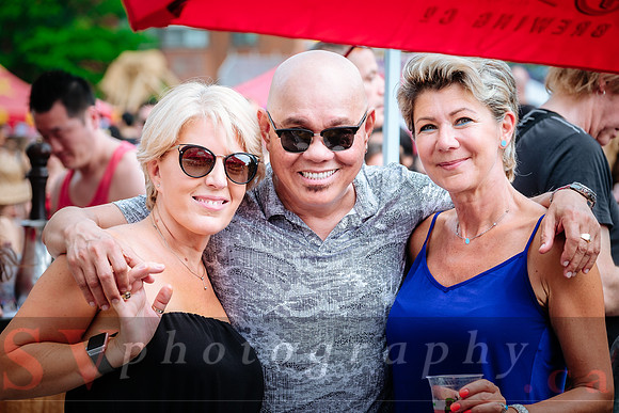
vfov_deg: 10.9
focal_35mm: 126
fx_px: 2167
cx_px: 310
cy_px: 206
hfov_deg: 16.3
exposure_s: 1/125
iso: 200
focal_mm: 83.8
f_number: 4
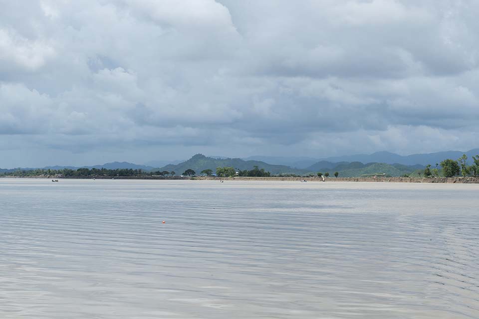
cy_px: 160
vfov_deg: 19.4
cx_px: 240
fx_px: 931
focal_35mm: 70
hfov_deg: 28.9
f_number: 18
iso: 1000
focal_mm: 70
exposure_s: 1/1600
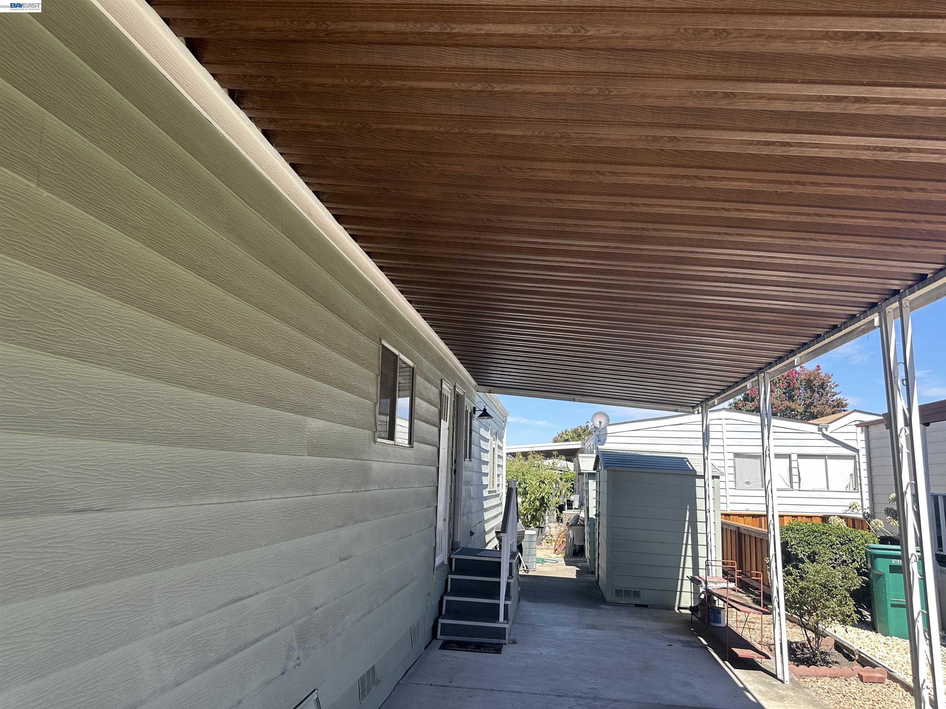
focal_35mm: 24
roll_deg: -2.3
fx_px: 656
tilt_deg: +9.5
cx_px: 473
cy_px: 354
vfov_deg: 56.8
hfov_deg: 71.6
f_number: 1.78
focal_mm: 6.86
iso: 80
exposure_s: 1/872
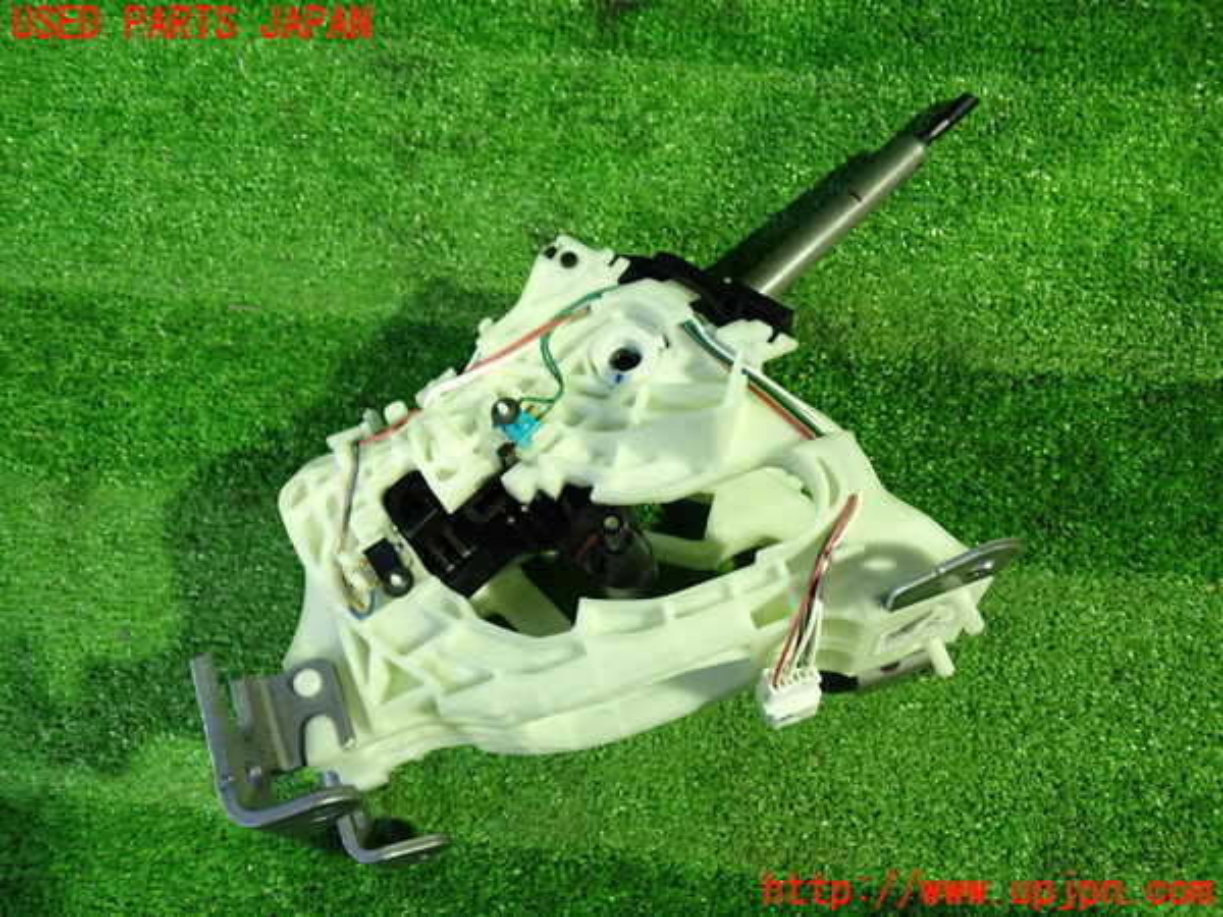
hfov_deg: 60.0
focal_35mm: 30
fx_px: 1060
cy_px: 458
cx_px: 612
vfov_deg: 46.8
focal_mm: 5.4
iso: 640
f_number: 2.3
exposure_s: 1/30
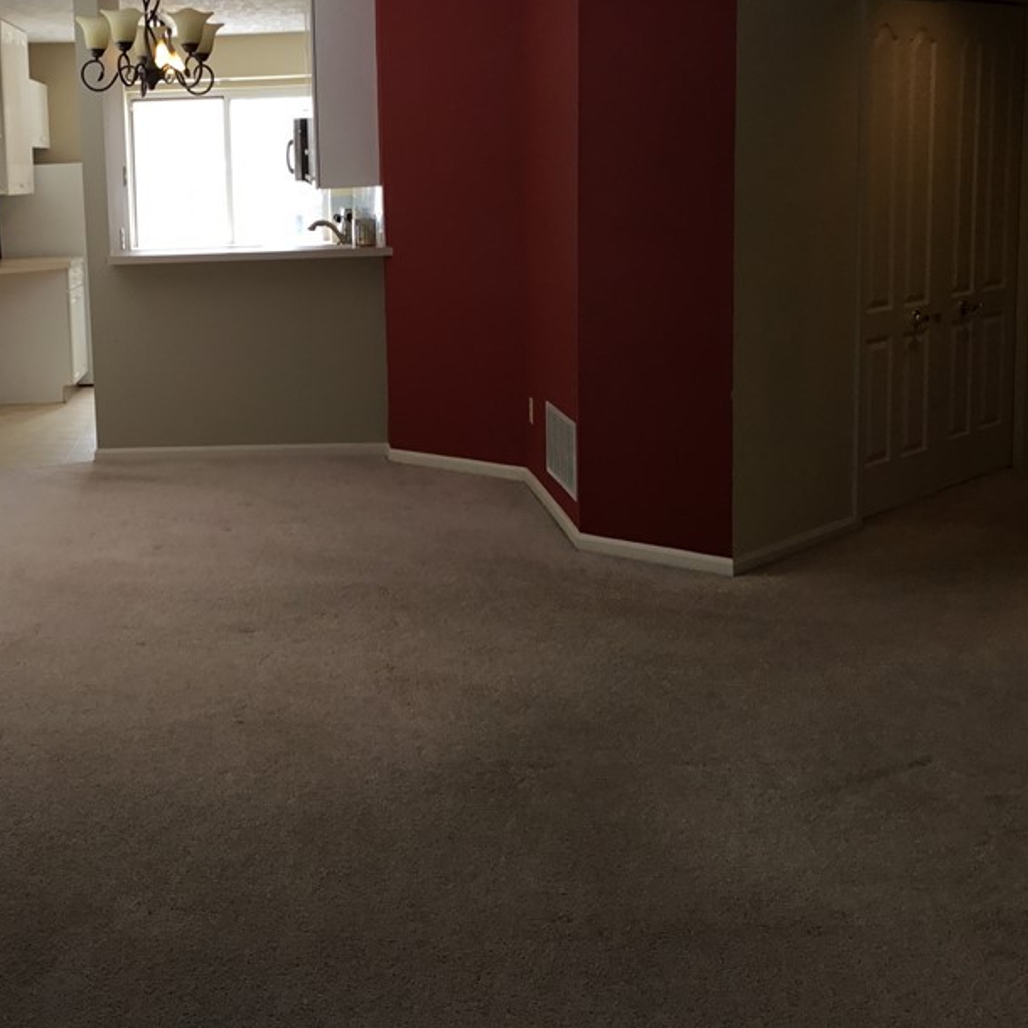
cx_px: 204
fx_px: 1546
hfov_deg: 35.6
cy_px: 398
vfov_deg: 36.6
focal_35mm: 46
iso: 32
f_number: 2.4
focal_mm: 3.3
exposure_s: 1/40
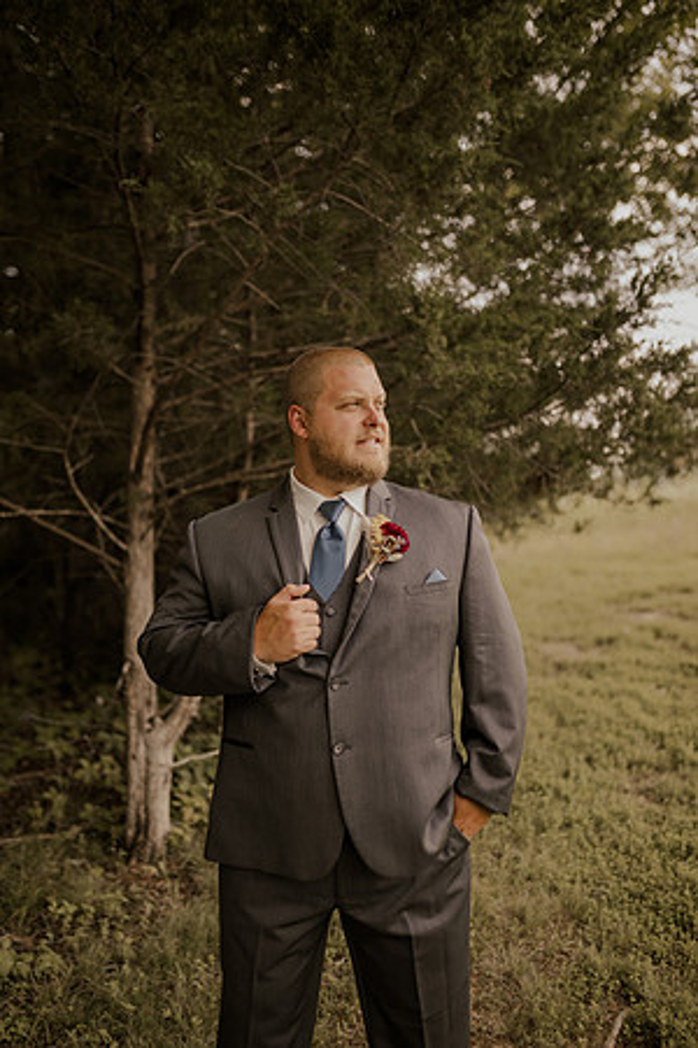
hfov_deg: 37.9
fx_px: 1018
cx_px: 349
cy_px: 524
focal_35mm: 35
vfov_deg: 54.4
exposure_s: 1/500
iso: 64
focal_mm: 35
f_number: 1.6
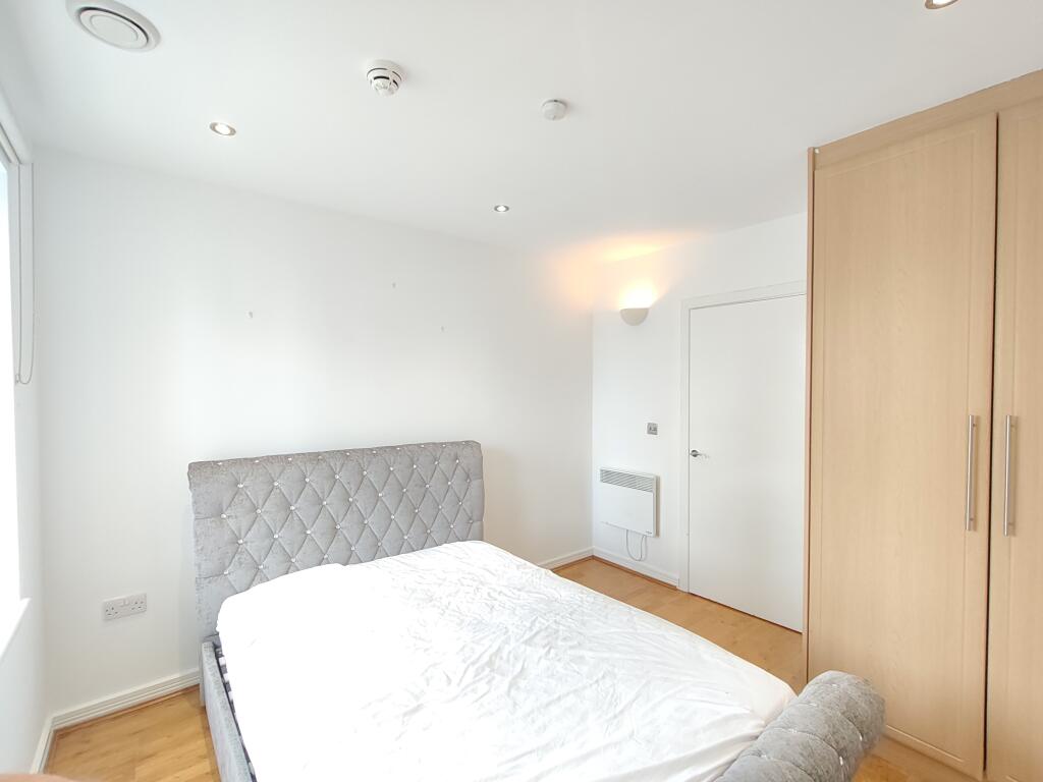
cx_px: 522
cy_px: 391
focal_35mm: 15
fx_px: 452
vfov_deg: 81.7
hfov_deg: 98.2
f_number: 2.2
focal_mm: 1.67
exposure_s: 1/50
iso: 125
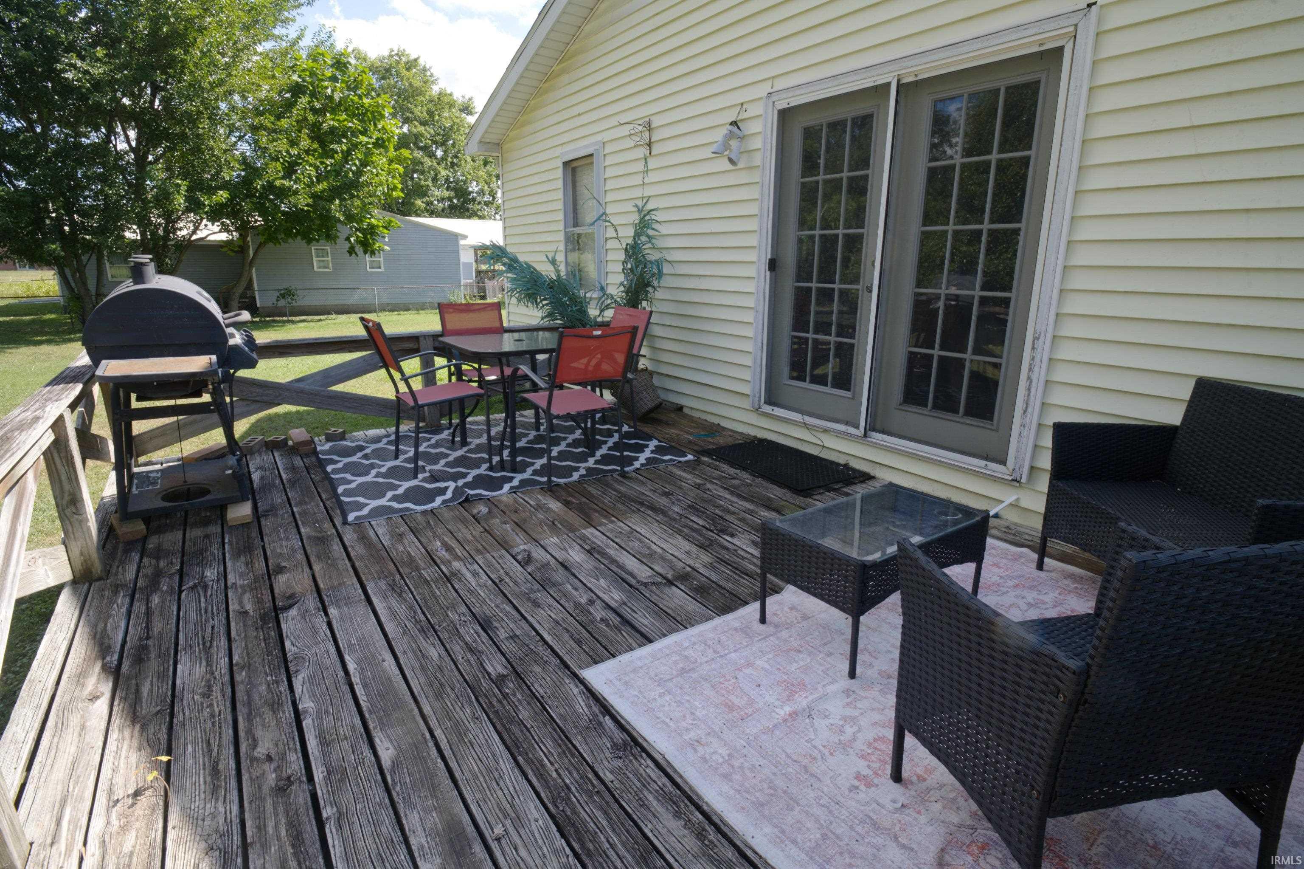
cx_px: 652
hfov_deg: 93.3
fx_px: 616
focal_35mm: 17
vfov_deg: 70.4
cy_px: 434
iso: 80
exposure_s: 1/20
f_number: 13
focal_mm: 17
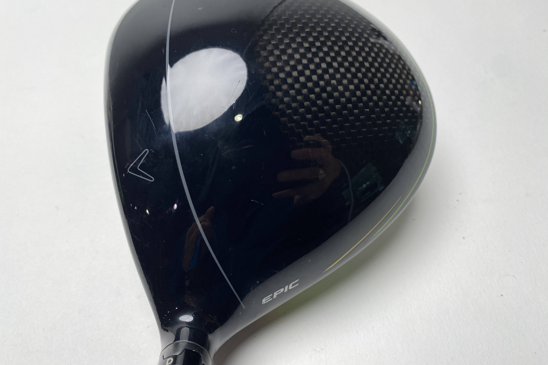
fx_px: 426
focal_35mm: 28
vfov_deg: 46.3
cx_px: 268
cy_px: 160
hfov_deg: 65.5
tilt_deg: -55.9
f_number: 1.8
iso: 32
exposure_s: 1/126
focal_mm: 4.25
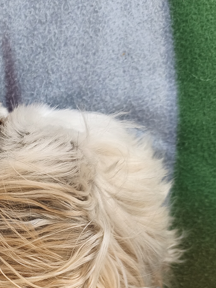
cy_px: 279
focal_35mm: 69
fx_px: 574
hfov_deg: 19.3
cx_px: -83
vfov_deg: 26.8
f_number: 1.65
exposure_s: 1/50
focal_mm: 6.14
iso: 800
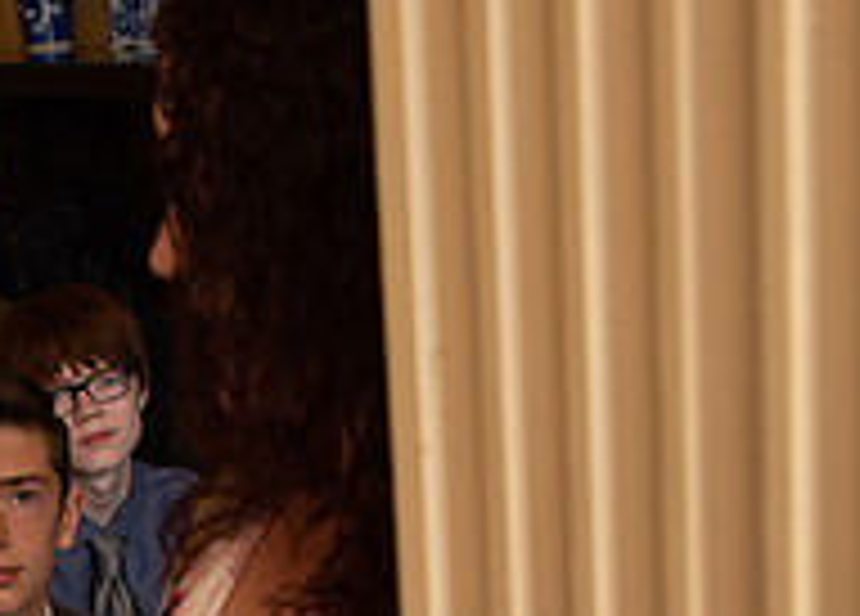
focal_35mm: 106
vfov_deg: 13.3
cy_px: 693
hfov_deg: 18.7
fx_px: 2593
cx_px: 171
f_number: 2.8
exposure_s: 1/100
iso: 100
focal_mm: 24
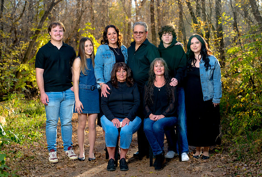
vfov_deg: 21.4
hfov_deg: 31.2
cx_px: 119
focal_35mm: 64
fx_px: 468
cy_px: 82
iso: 640
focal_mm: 59
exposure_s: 1/160
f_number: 4
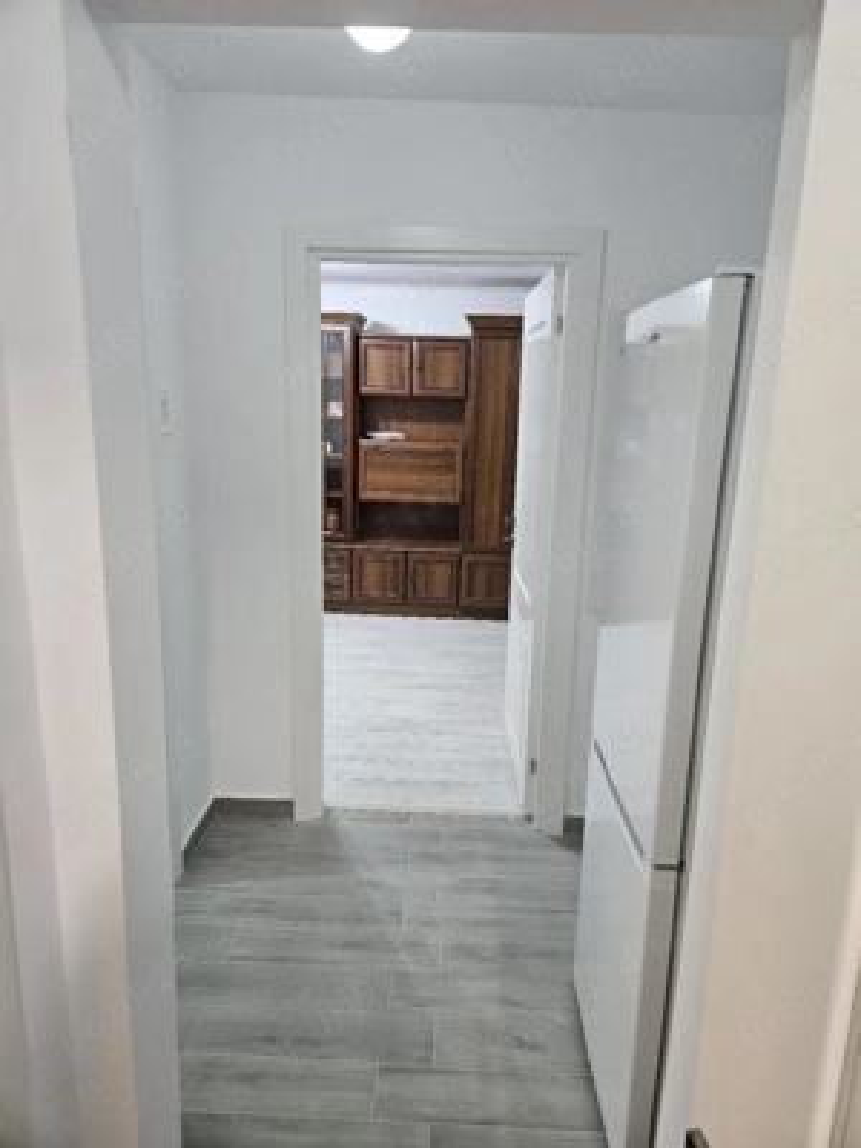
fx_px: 763
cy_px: 574
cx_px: 430
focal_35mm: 23
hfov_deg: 58.9
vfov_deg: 73.9
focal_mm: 5.4
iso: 500
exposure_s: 1/101
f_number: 1.8
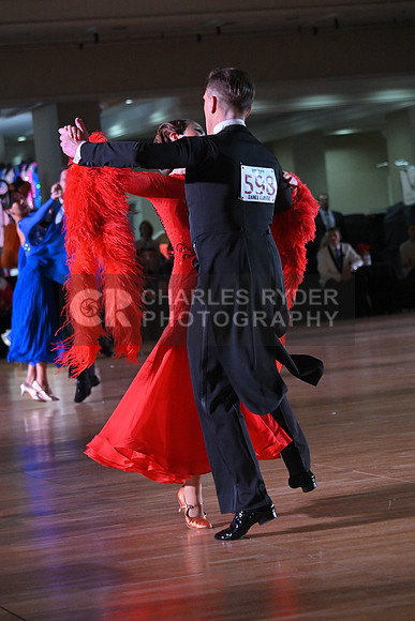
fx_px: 2074
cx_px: 208
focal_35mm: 120
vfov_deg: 17.1
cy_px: 310
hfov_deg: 11.4
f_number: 5.6
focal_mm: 120
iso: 4000
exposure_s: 1/400
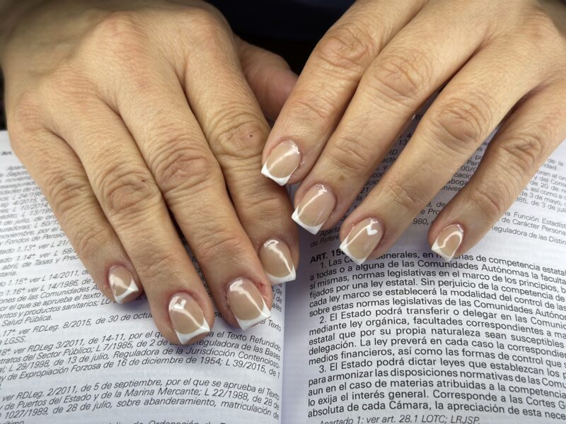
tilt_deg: -43.4
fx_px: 785
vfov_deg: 30.3
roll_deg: -9.0
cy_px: 212
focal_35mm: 48
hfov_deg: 39.7
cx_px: 283
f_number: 1.78
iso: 80
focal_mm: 6.86
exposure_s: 1/407
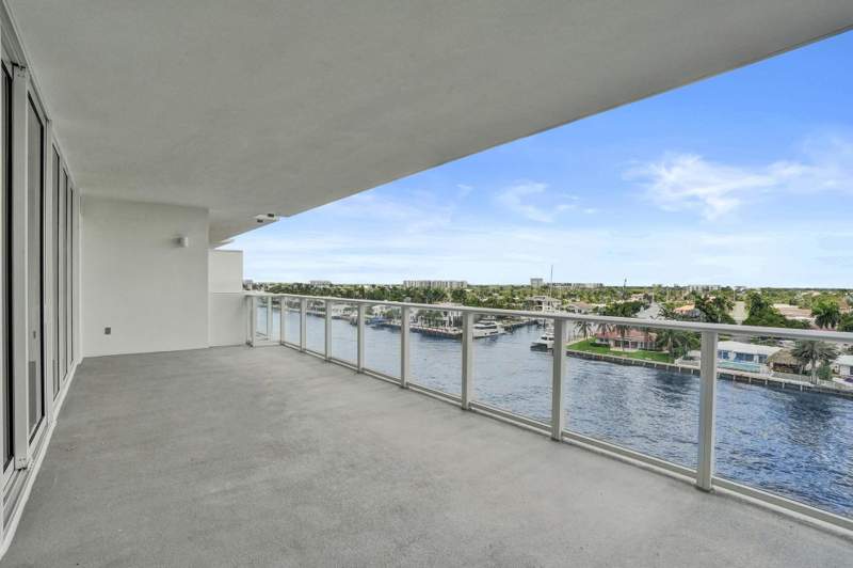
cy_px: 284
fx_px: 379
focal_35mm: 16
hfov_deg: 96.8
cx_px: 426
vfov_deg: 73.6
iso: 1600
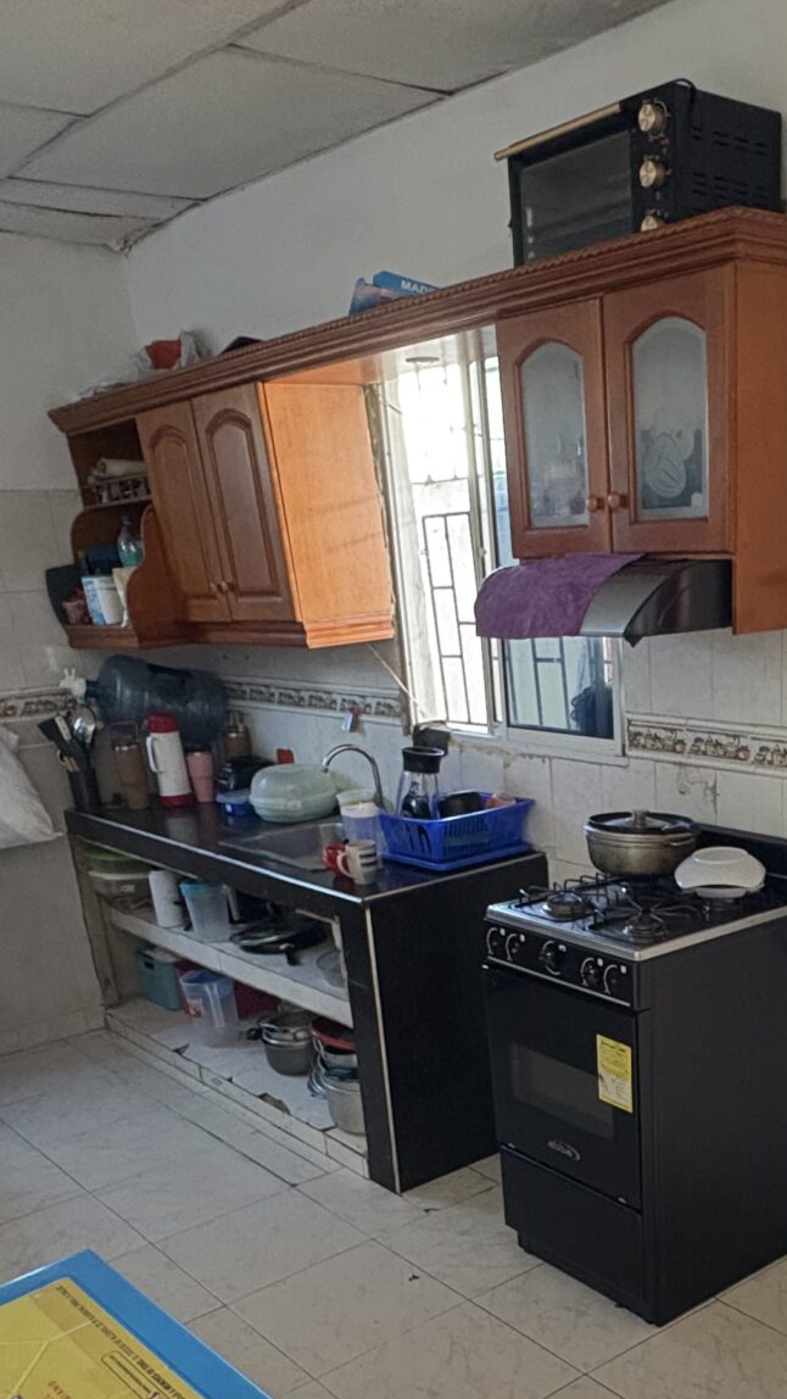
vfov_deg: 54.7
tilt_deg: -23.0
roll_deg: +4.0
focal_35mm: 34
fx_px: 1261
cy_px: 1085
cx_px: 624
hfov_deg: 33.7
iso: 500
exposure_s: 1/60
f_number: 2.2
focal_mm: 2.22
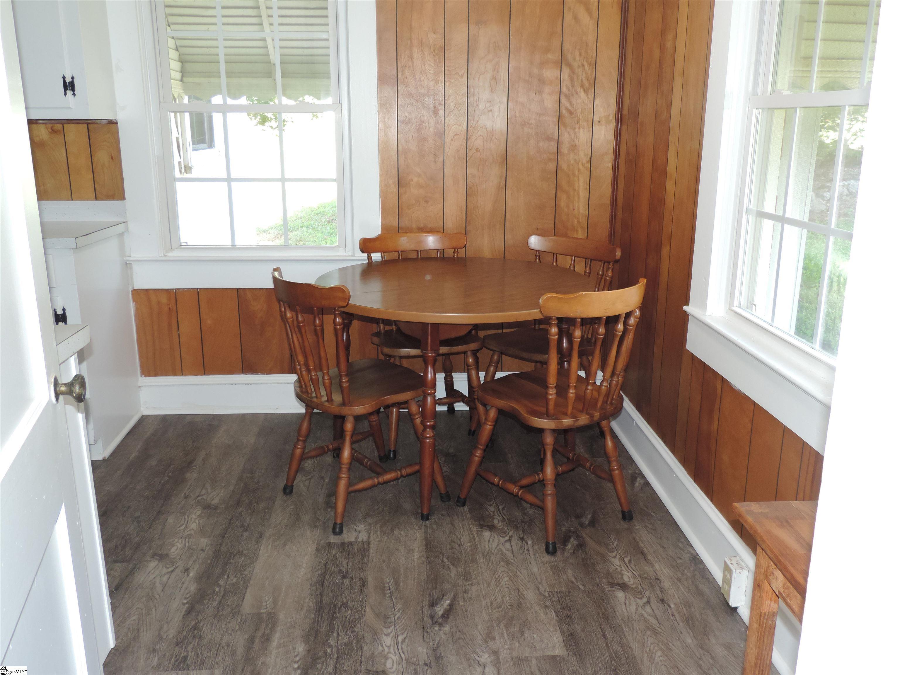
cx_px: 450
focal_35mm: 30
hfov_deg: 60.0
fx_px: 780
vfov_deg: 46.8
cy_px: 338
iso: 200
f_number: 3.1
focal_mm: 5.3
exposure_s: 1/30
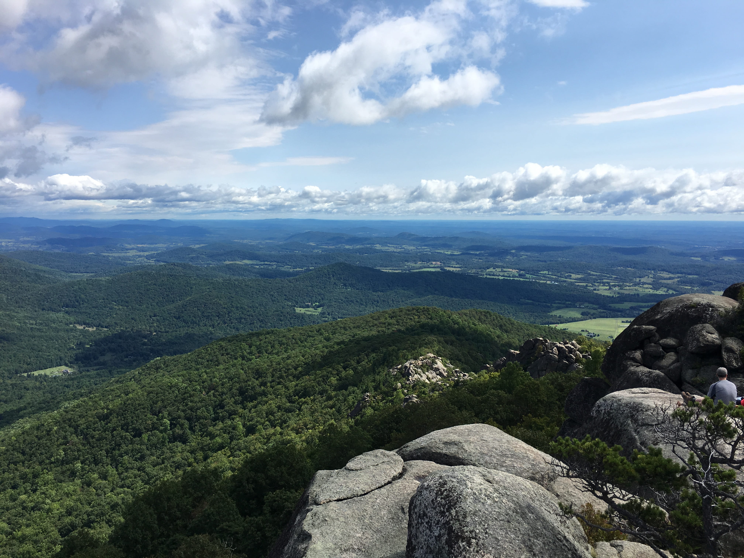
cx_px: 372
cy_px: 279
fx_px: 623
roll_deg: +1.5
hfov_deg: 61.7
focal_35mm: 29
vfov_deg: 48.2
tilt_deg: -4.5
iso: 25
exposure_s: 1/1876
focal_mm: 4.15
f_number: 2.2
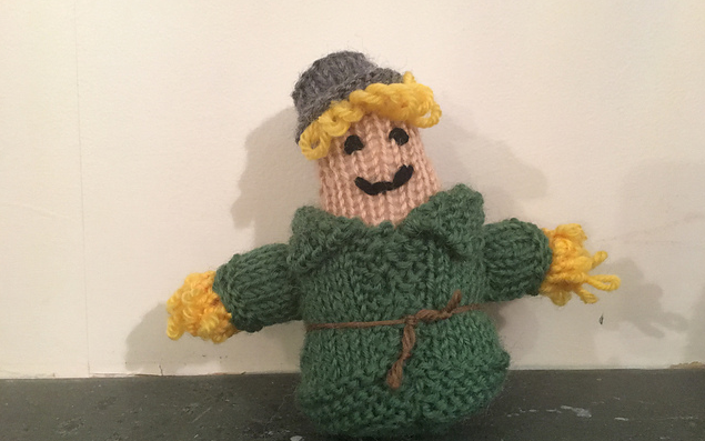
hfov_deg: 61.2
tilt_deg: -4.7
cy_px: 209
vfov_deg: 40.6
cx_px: 354
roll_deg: +0.1
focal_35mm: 31
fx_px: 596
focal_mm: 4.15
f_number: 2.2
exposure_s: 1/17
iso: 400
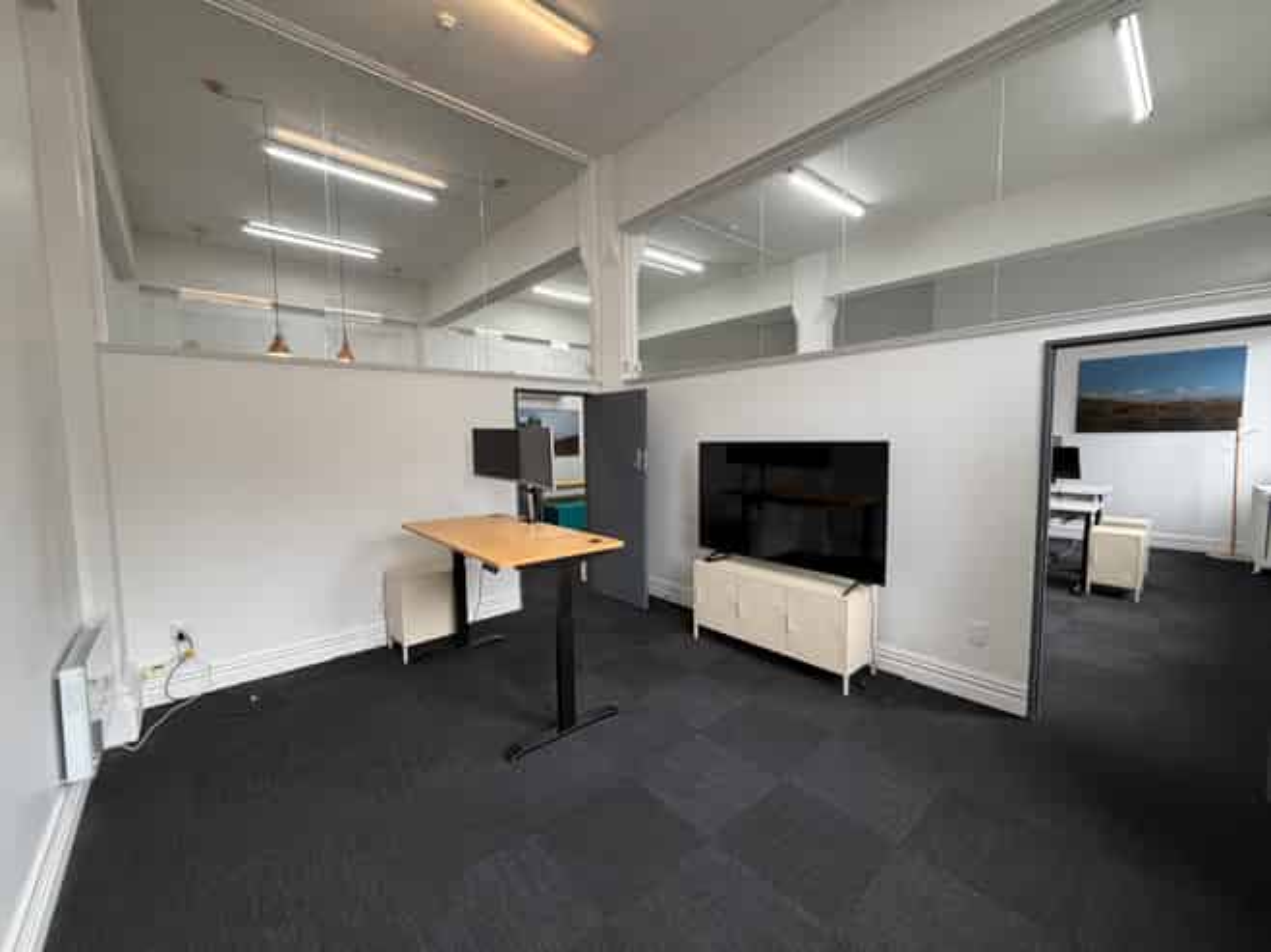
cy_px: 476
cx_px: 636
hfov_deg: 102.1
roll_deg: +1.1
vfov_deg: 85.6
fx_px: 514
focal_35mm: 14
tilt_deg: -3.6
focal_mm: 2.22
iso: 160
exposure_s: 1/100
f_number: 2.2
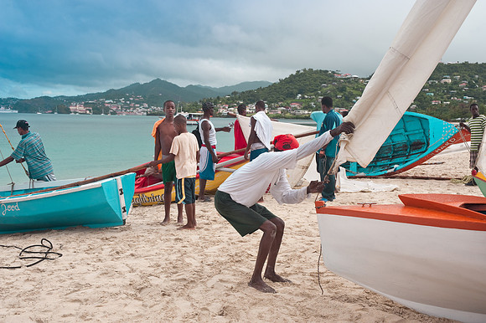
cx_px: 243
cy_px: 162
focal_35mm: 42
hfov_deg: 46.4
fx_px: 567
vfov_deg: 31.9
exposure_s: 1/180
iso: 200
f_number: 8
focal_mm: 42
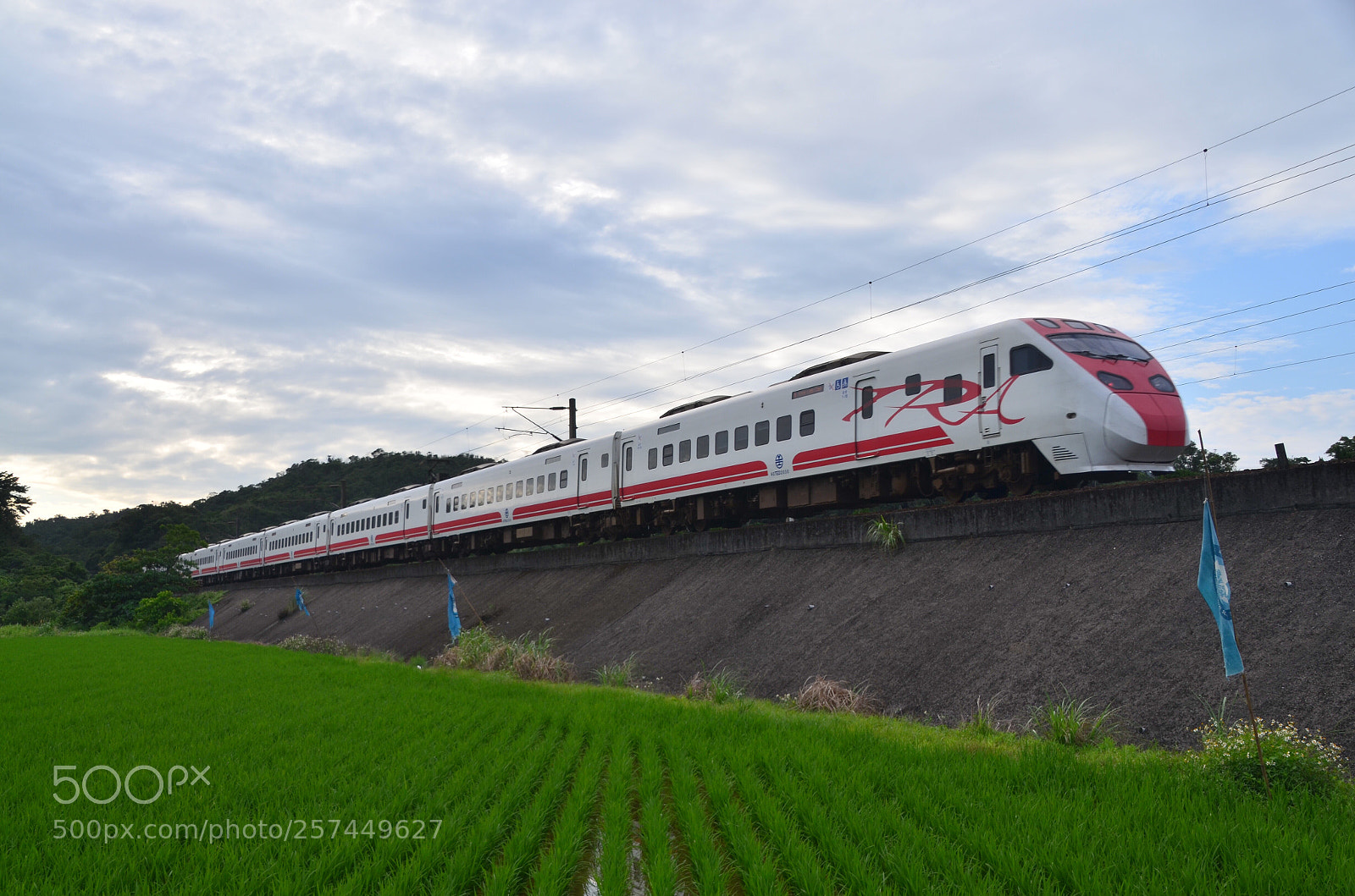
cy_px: 448
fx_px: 1408
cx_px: 678
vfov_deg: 35.3
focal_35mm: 38
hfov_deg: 51.4
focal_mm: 25
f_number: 8
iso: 100
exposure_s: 1/320
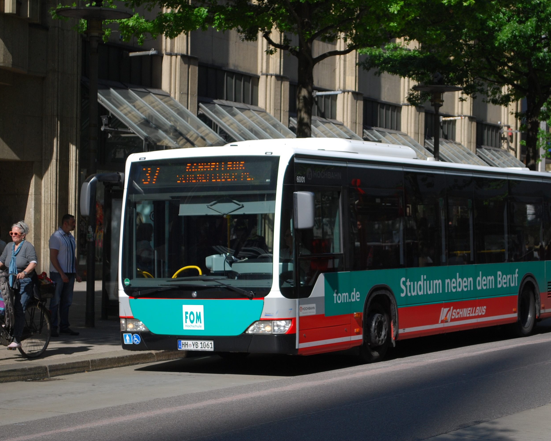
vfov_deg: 16.4
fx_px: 1526
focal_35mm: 94
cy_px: 222
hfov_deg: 20.5
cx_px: 320
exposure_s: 1/640
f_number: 5.6
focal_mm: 55
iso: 200
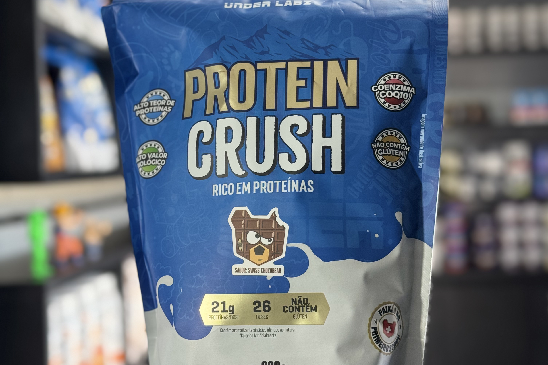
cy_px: 170
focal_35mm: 67
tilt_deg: -0.7
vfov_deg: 20.3
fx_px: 1020
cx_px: 275
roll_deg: +1.1
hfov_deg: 30.1
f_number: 1.78
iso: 100
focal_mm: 6.76
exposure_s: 1/68
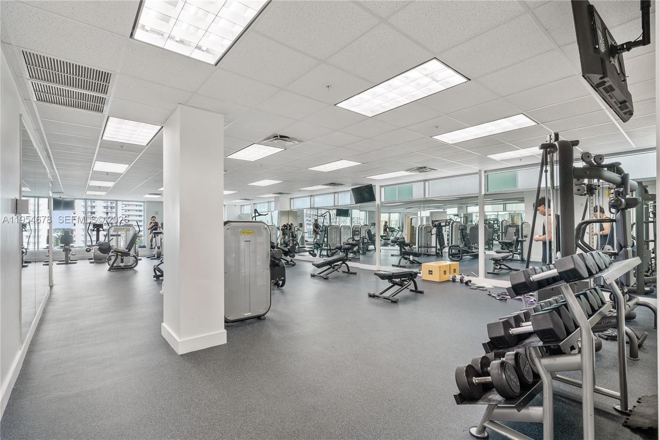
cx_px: 330
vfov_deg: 73.8
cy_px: 220
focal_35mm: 16
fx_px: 293
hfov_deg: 96.7
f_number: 9
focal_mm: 16
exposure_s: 1/4
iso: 200
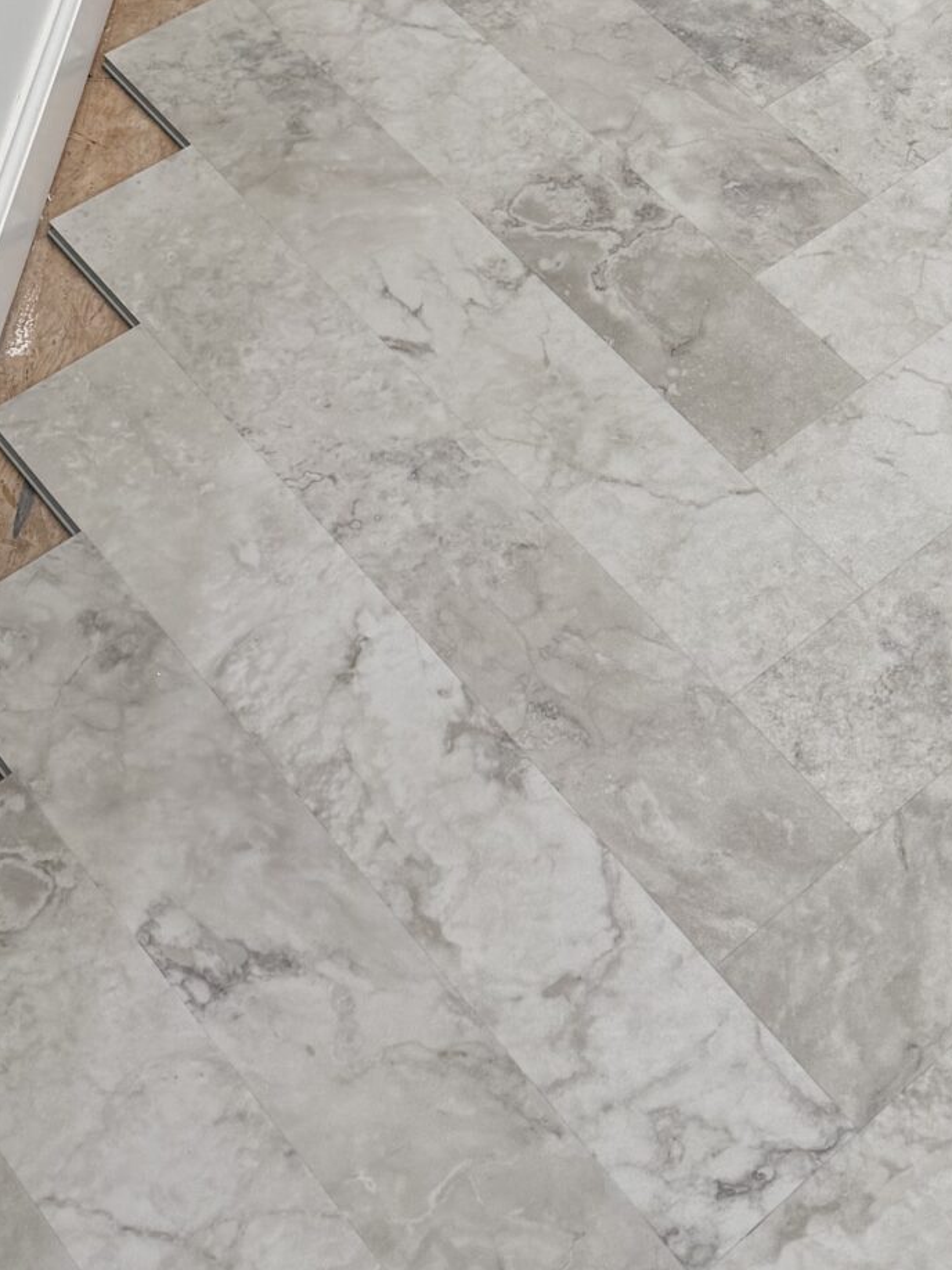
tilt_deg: -45.0
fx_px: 2456
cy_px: 40
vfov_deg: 27.5
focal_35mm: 67
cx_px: 703
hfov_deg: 21.8
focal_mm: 6.76
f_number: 1.78
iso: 125
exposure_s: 1/120
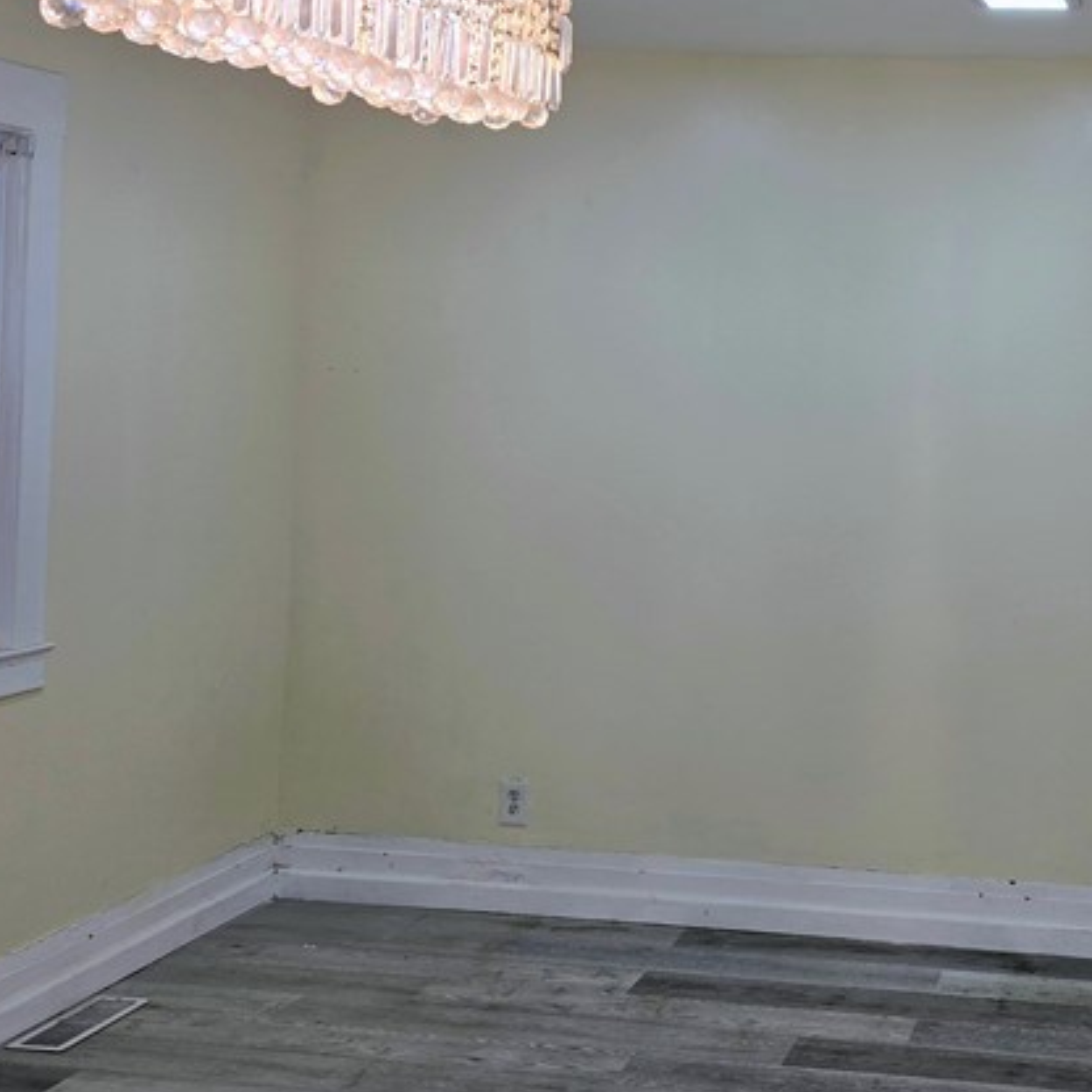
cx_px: 971
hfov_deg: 32.4
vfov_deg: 33.8
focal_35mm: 50
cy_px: 394
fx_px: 1785
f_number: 1.7
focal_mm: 6.3
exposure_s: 1/120
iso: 40
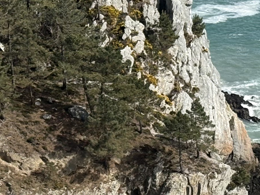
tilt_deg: -11.0
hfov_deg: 8.5
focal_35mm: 230
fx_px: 1728
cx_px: -29
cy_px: -13
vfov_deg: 6.4
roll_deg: +0.7
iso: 40
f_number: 1.6
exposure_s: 1/2865
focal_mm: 5.96
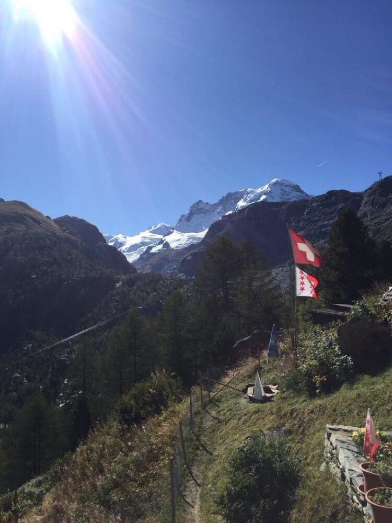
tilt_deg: +6.8
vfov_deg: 61.7
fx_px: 438
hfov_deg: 48.2
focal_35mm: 29
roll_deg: +1.2
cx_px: 196
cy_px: 262
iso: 32
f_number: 2.2
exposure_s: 1/2825
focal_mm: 4.15
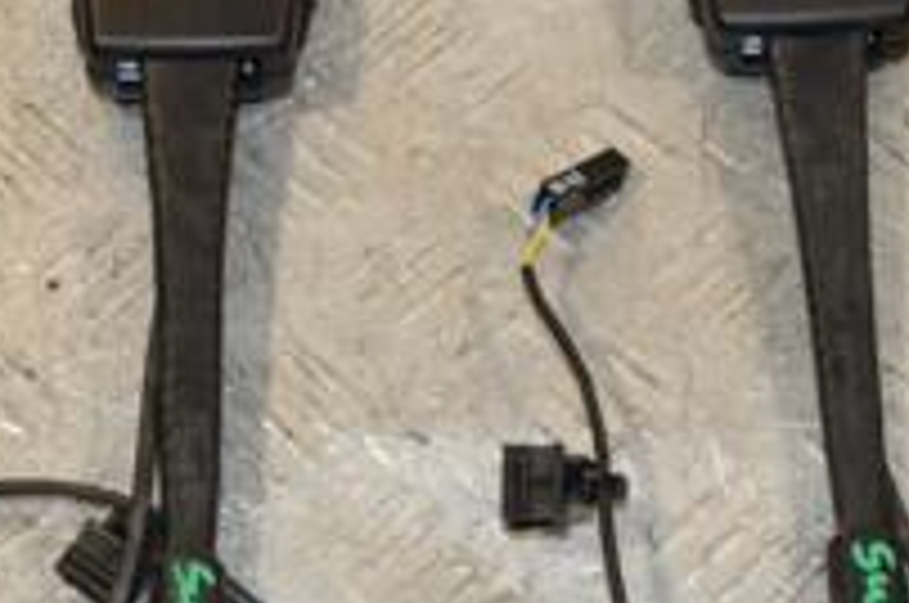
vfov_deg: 11.8
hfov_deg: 17.7
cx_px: 418
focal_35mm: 116
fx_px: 2924
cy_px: 248
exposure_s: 1/200
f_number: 7.1
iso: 800
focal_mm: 26
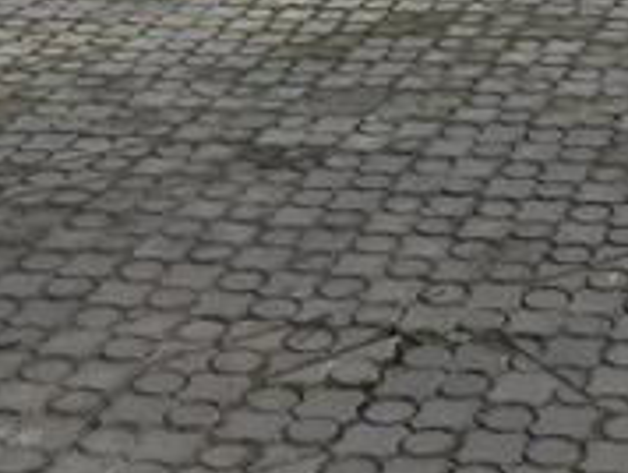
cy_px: -390
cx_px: 804
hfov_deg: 17.4
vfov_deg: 12.7
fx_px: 1926
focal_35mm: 106
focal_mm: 3.6
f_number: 1.9
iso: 40
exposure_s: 1/272
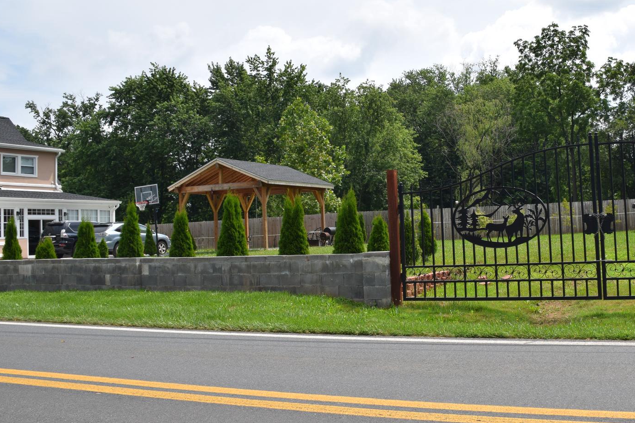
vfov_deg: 33.3
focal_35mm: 40
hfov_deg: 47.8
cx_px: 414
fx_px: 705
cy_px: 173
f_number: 10
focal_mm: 18
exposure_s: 1/400
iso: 200
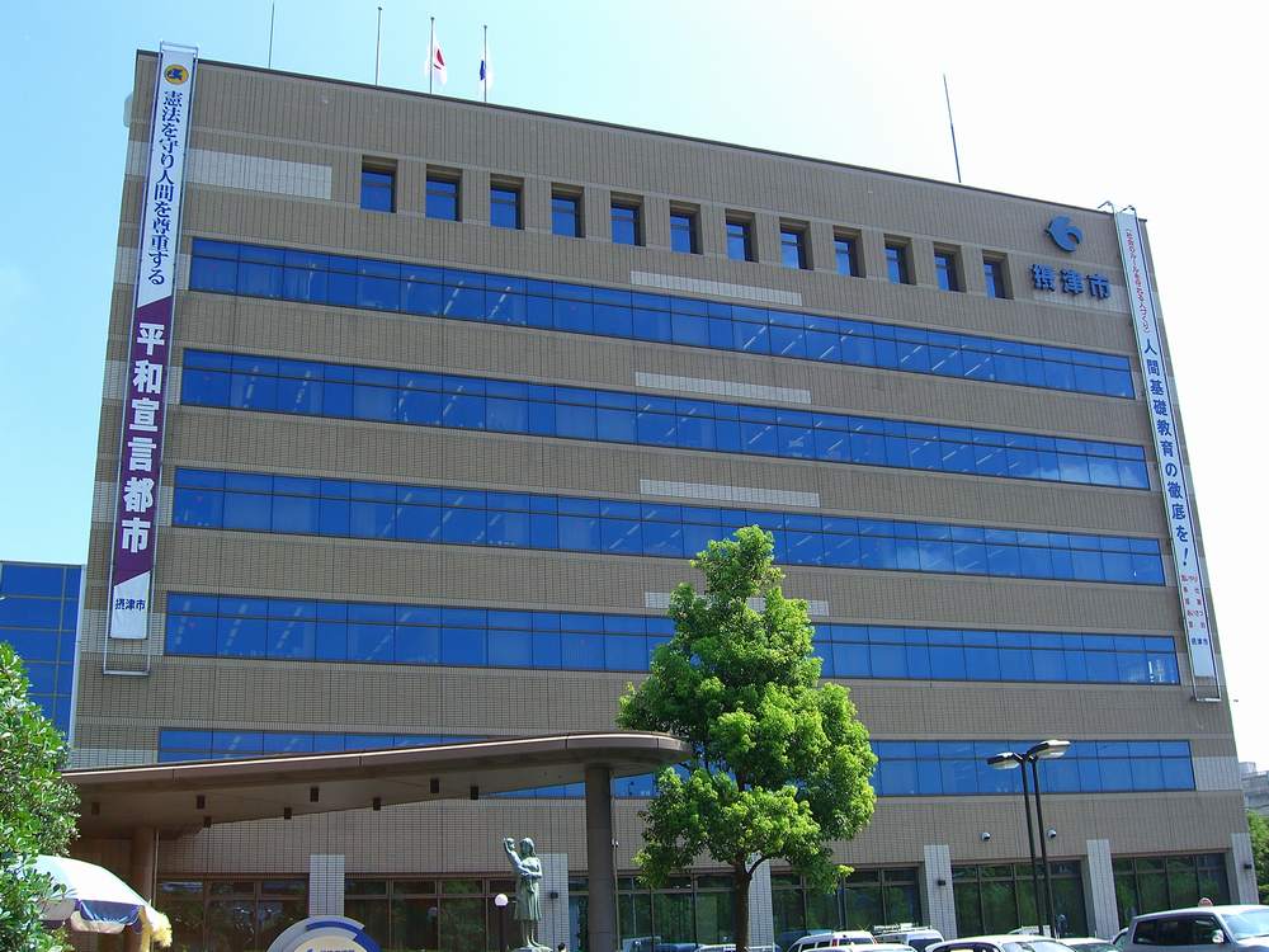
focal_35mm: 38
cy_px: 476
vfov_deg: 37.7
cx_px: 634
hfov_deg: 49.0
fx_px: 1393
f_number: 8
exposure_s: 1/100
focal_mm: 7.9
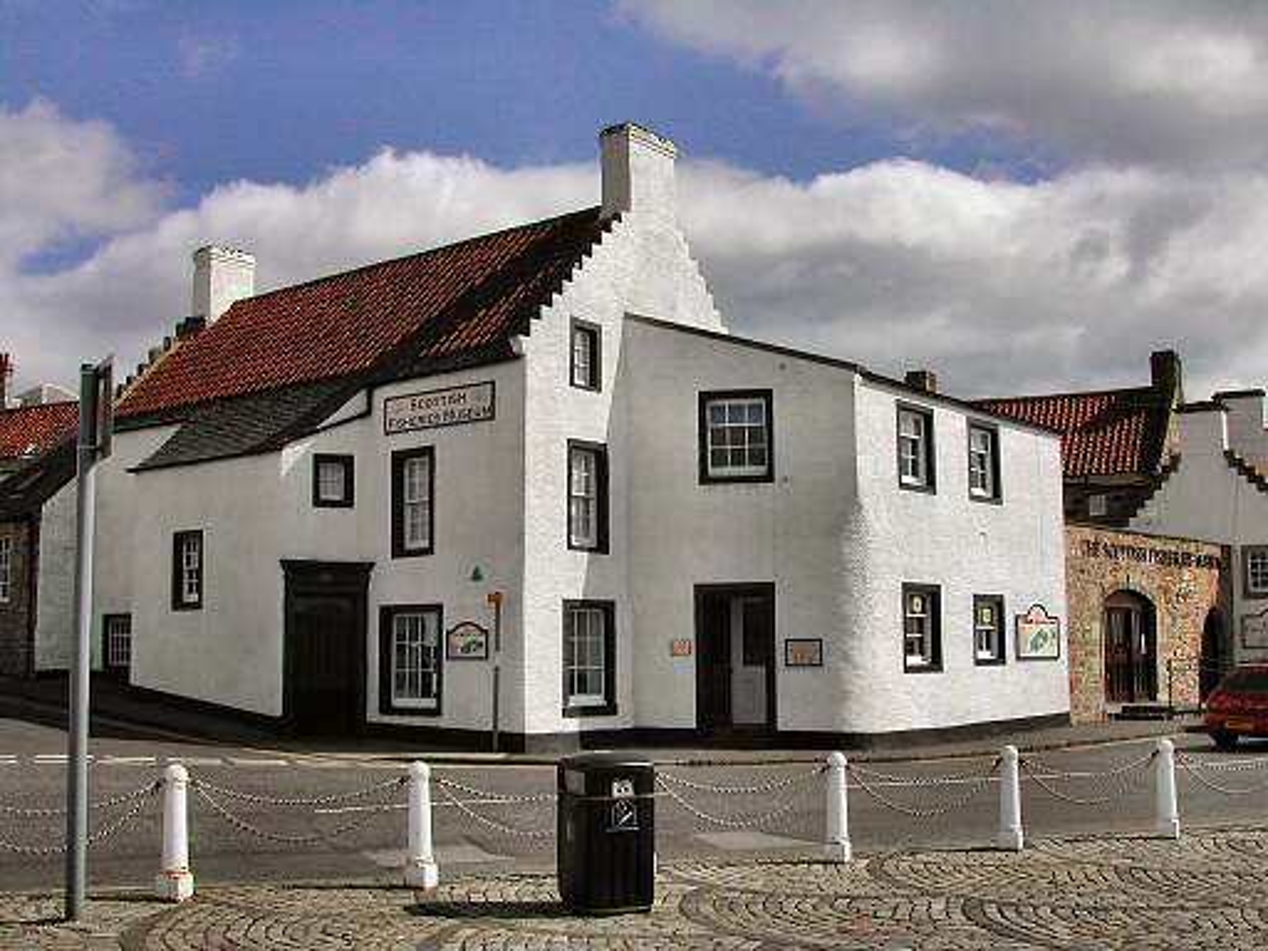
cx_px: 634
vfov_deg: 37.7
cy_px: 476
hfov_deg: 49.0
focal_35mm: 38
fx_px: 1392
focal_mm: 8
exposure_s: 1/488
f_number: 7.6
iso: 100
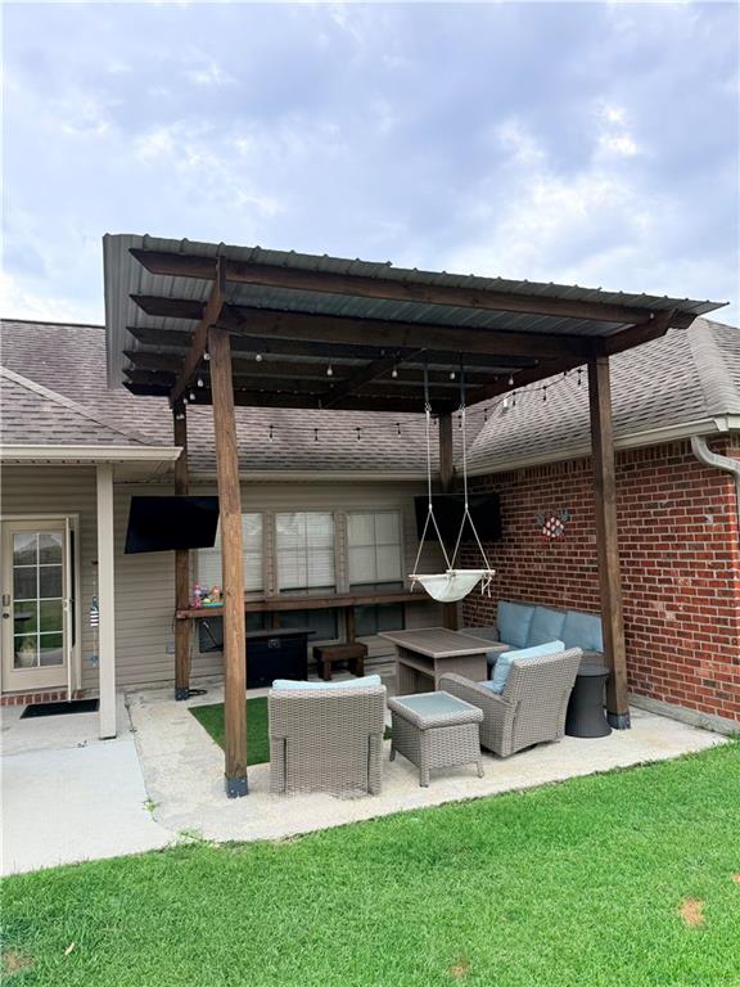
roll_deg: +2.1
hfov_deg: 56.8
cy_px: 494
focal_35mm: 24
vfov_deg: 71.6
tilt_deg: +3.4
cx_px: 370
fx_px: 684
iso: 100
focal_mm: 6.76
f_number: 1.78
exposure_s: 1/772
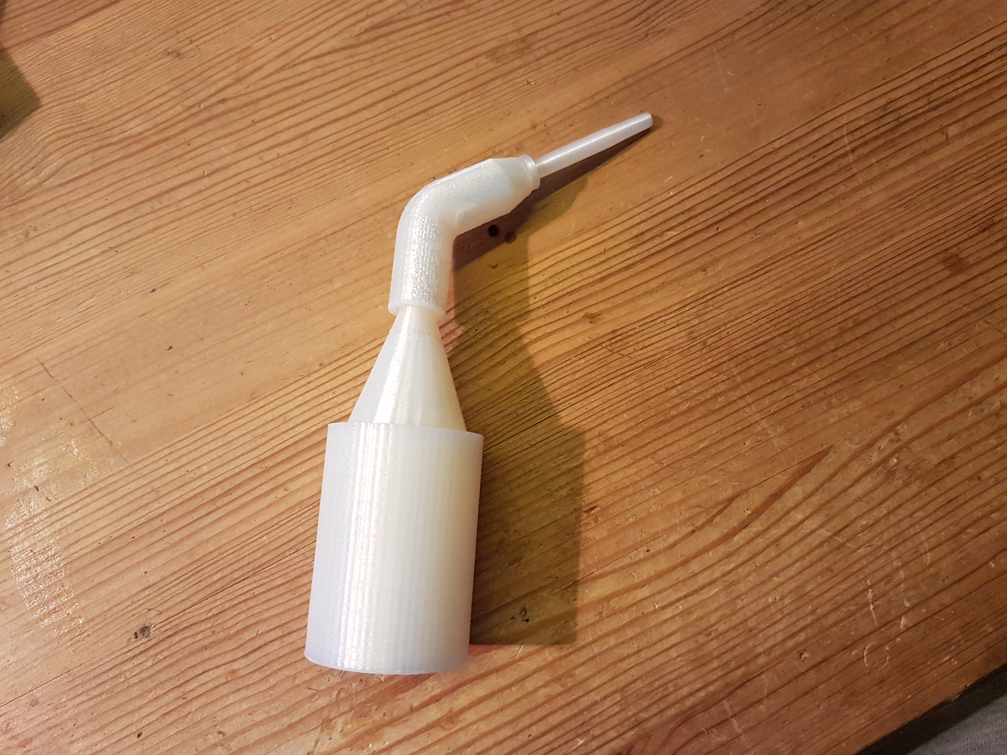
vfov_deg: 53.1
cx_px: 504
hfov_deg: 67.3
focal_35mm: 26
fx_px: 756
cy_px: 378
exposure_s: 1/25
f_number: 1.7
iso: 200
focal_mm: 4.2
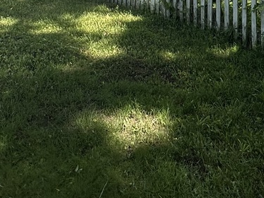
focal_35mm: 54
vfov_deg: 21.2
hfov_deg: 34.9
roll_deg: -0.1
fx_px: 412
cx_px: 192
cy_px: -125
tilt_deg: +3.3
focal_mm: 2.22
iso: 40
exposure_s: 1/1043
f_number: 2.2
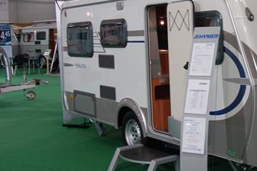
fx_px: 507
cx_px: 202
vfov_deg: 18.9
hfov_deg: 27.9
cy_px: 27
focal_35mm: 71
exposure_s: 1/60
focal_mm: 22
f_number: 4
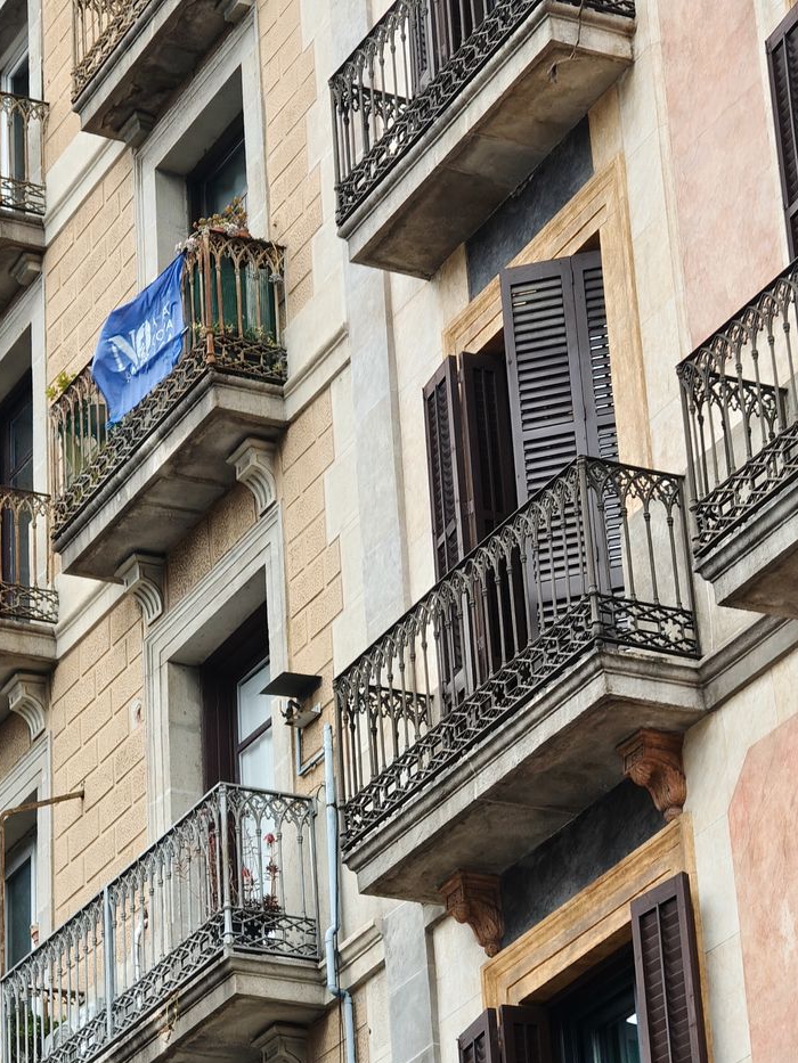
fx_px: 3688
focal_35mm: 120
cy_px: 583
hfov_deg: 12.3
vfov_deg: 16.4
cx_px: 342
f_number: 2.55
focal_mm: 13.3
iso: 96
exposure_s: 1/100
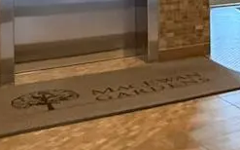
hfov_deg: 23.4
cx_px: 321
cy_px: -62
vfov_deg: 15.8
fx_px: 503
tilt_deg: +2.0
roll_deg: +2.5
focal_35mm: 77
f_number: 2.2
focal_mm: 2.22
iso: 800
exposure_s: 1/60
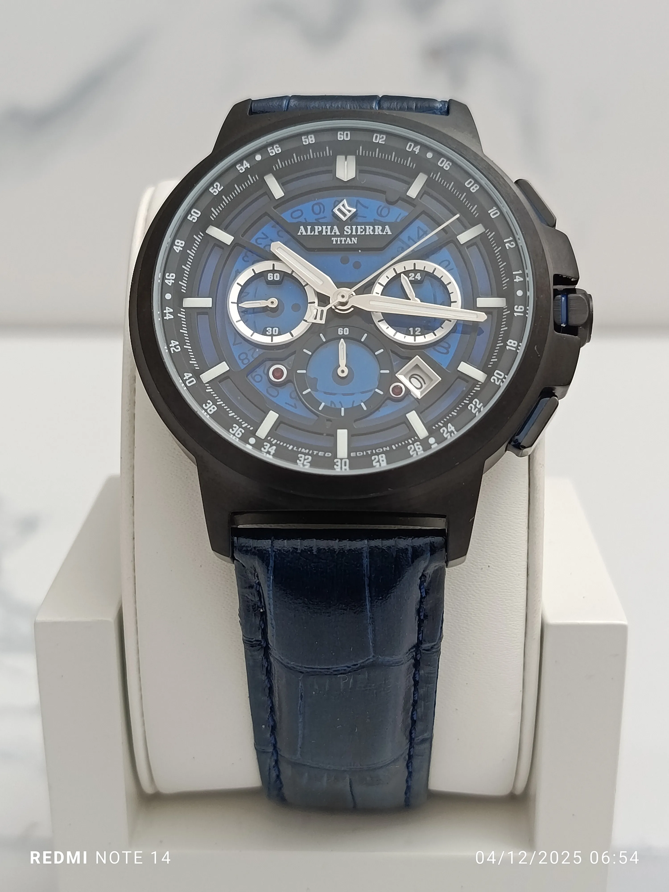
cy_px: 446
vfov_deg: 39.7
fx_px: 1237
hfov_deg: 30.3
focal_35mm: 48
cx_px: 334
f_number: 1.7
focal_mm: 5.24
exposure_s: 1/100
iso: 480
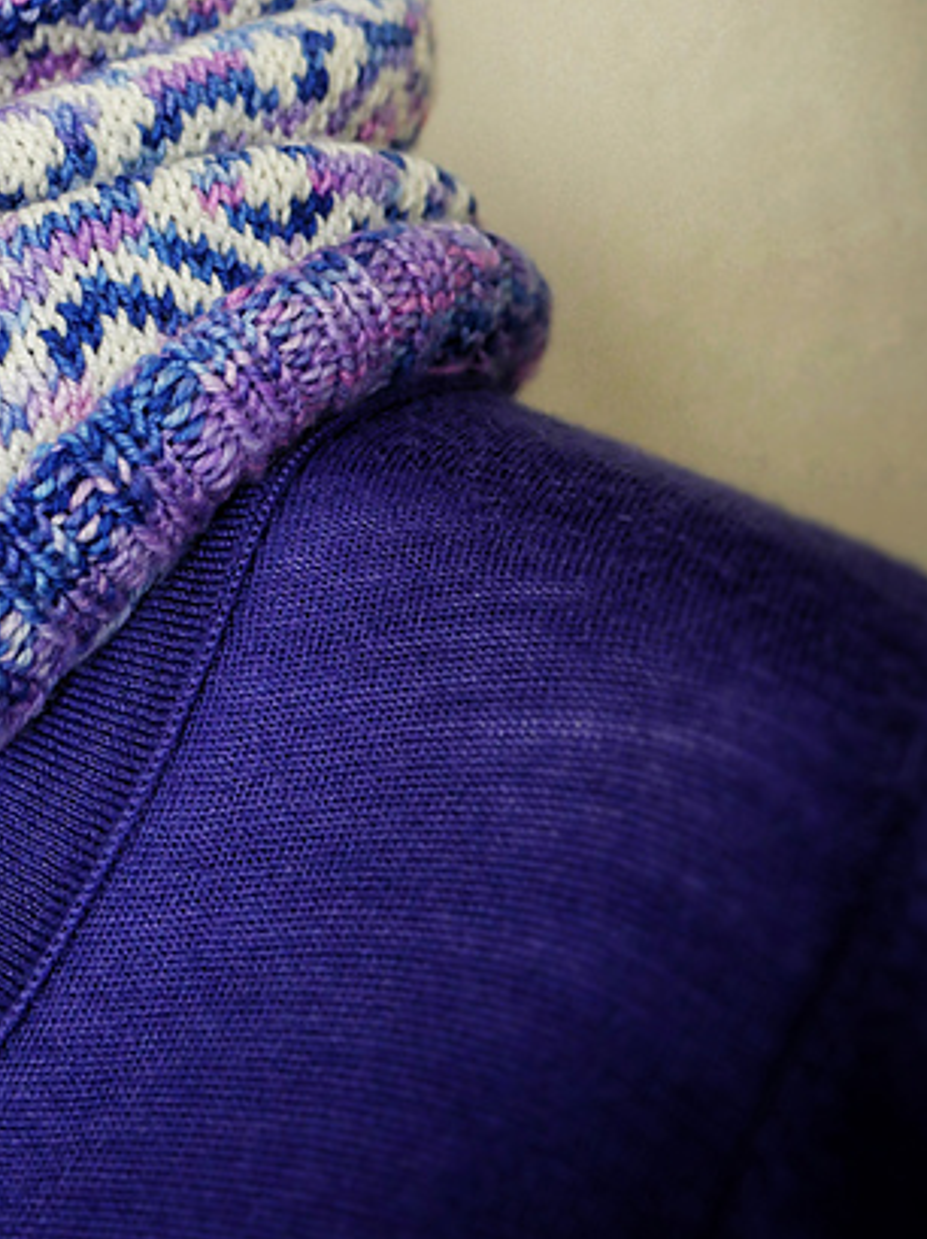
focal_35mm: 47
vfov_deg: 39.8
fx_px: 1681
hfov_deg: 30.2
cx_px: 209
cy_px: 376
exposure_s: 1/60
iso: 800
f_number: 3.6
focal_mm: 15
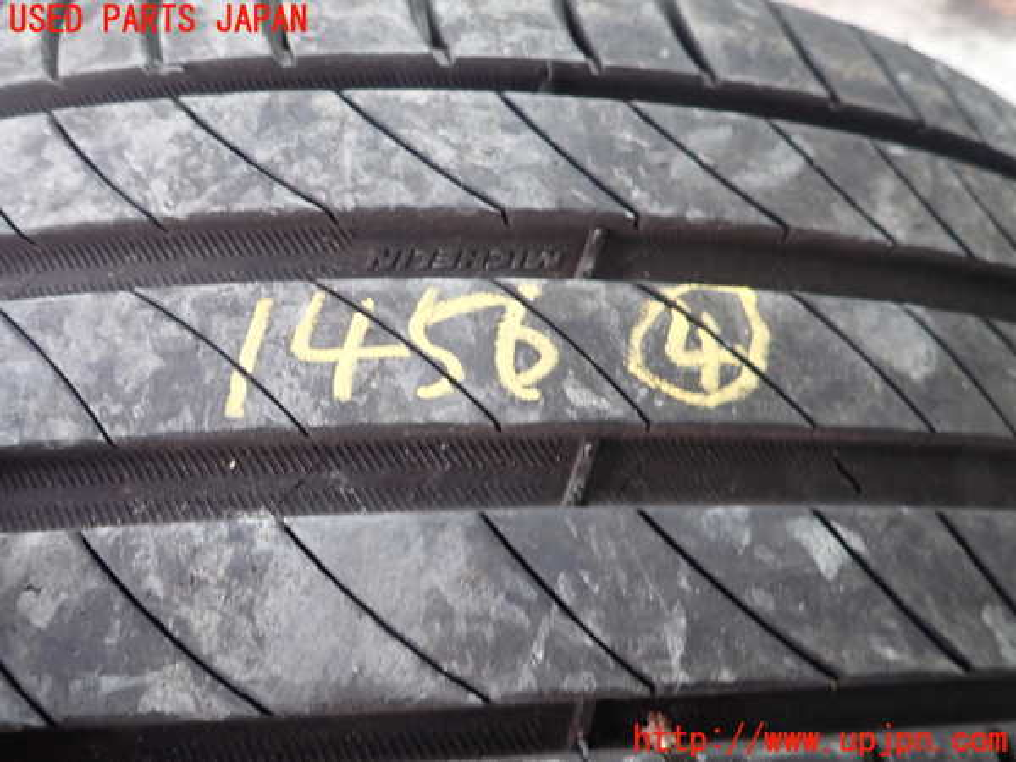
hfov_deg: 69.4
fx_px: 734
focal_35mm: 25
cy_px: 381
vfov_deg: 54.9
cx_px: 508
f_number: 2
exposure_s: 1/30
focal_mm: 4.5
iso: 200
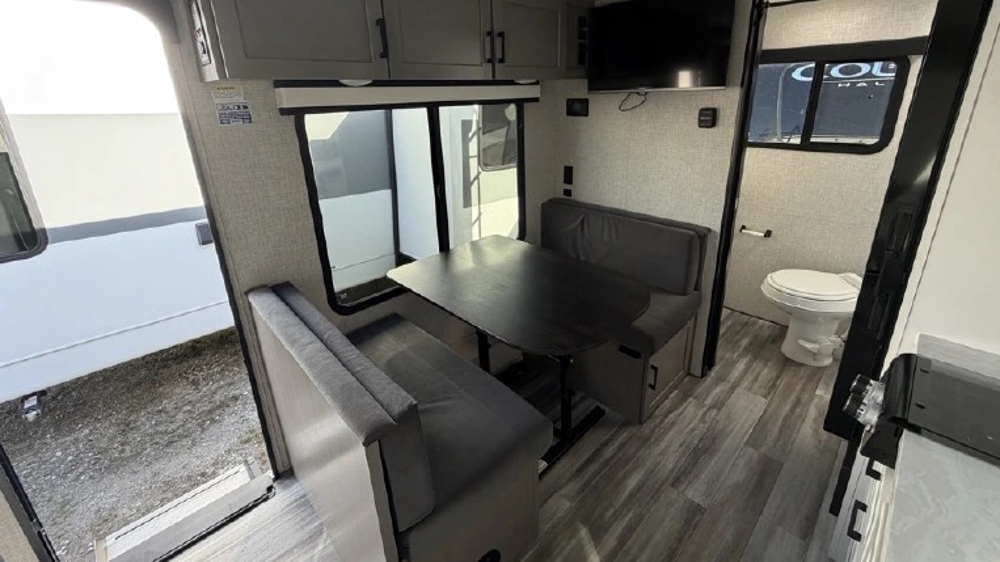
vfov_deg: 66.5
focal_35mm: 16
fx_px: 424
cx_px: 512
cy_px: 229
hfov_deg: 99.4
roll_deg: -1.2
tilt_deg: -17.5
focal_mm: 2.22
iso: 125
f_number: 2.2
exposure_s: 1/121
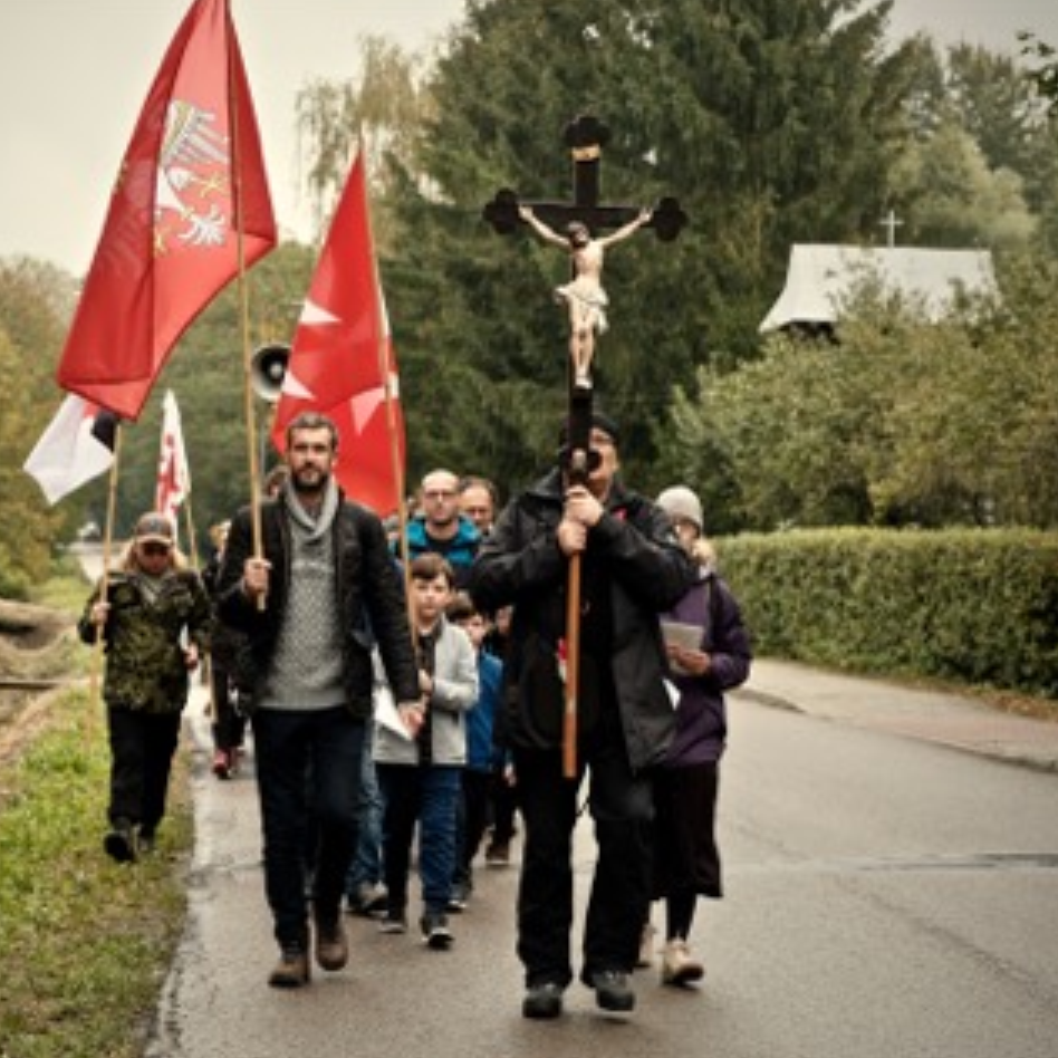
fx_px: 3078
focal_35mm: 89
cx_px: 385
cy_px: 526
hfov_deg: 19.5
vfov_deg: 19.5
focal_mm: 46.3
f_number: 4
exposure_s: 1/480
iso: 400
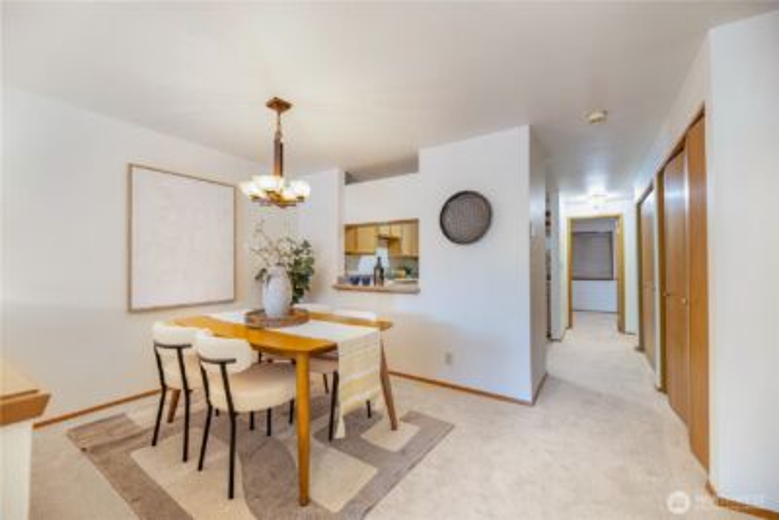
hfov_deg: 104.2
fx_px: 303
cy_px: 260
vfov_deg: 81.3
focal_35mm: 14
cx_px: 390
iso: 200
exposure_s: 1/4
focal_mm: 14
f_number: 5.6
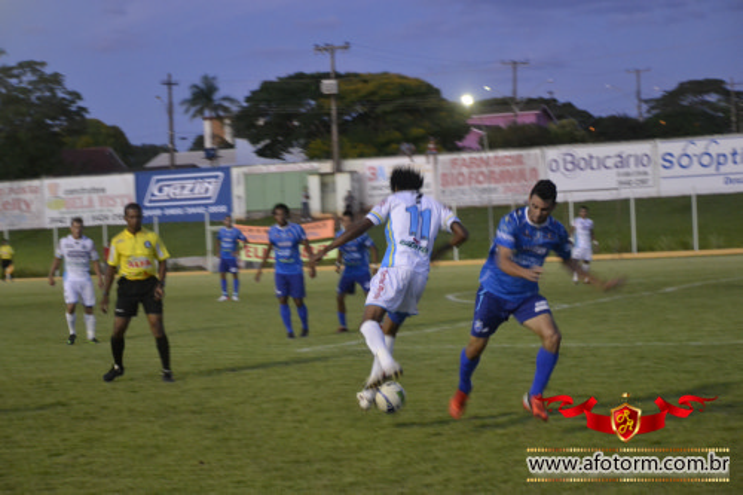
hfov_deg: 19.5
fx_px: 2166
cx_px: 372
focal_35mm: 105
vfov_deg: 13.0
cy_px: 248
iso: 3200
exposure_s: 1/50
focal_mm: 70
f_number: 5.3
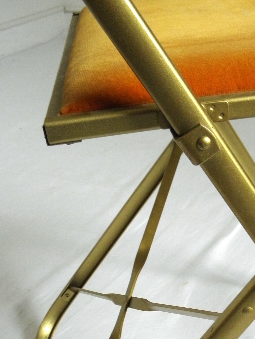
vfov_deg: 30.4
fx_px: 599
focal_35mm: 61
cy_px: 300
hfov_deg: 23.4
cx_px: 230
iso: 200
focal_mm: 5.9
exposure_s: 1/13
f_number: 3.6
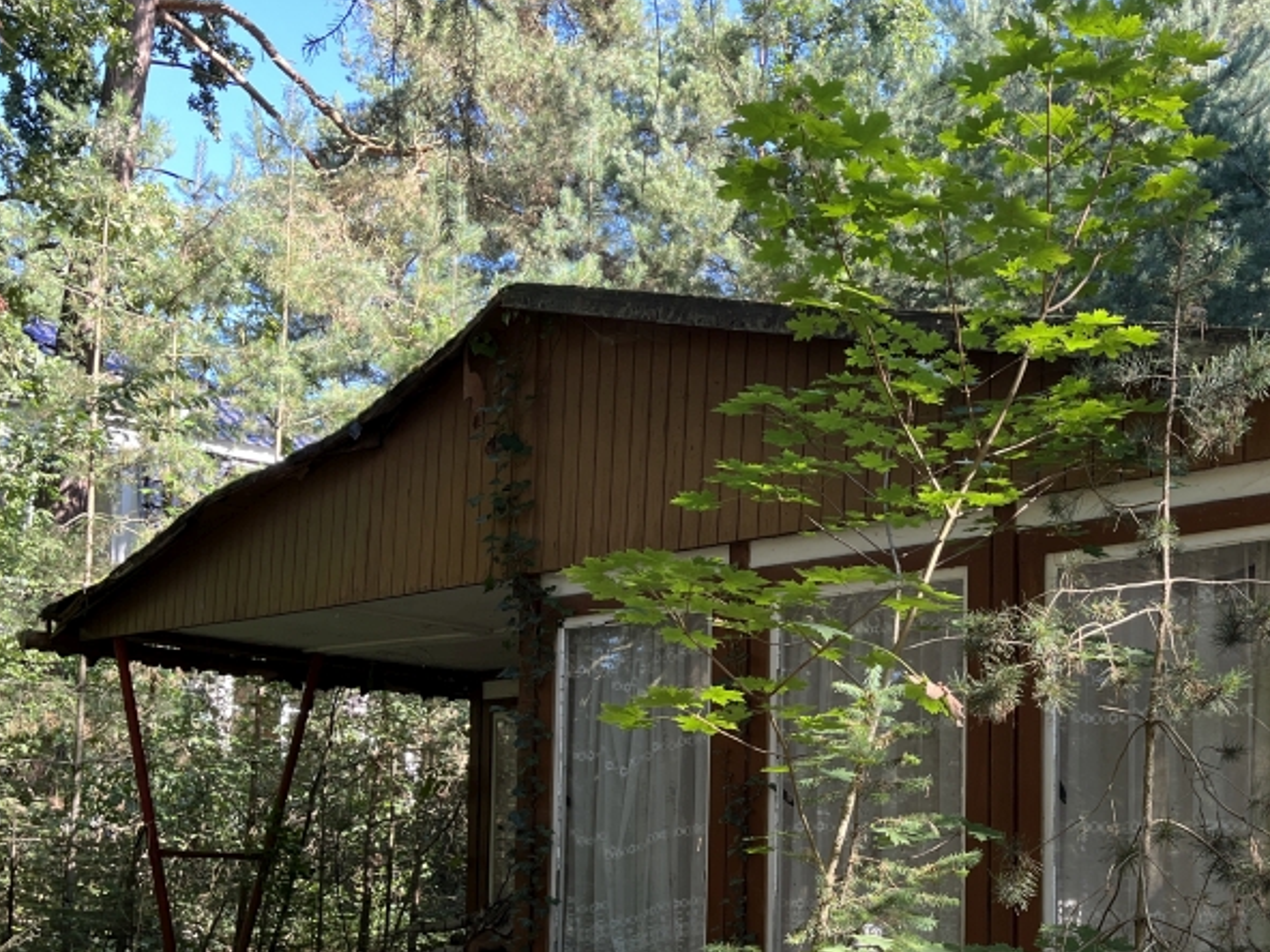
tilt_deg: +2.7
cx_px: 922
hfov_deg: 41.1
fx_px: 1651
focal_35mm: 45
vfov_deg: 31.1
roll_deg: -0.1
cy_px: 798
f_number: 1.6
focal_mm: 5.1
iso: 40
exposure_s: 1/176
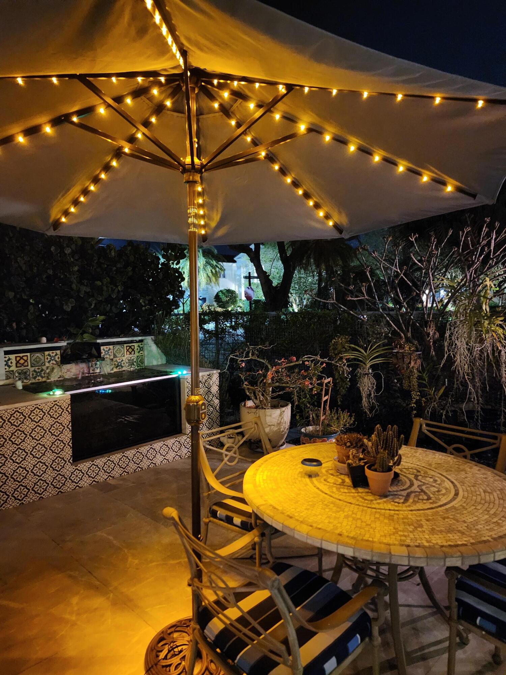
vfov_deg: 73.9
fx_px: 448
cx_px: 253
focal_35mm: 23
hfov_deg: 58.9
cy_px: 338
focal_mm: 6.4
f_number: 1.8
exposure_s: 1/10
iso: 1250
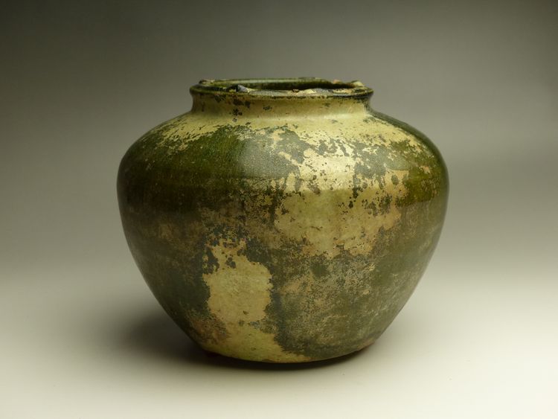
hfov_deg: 30.7
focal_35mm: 63
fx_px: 1016
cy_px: 210
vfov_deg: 23.3
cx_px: 279
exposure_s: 1/125
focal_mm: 11.4
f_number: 3.5
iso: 200
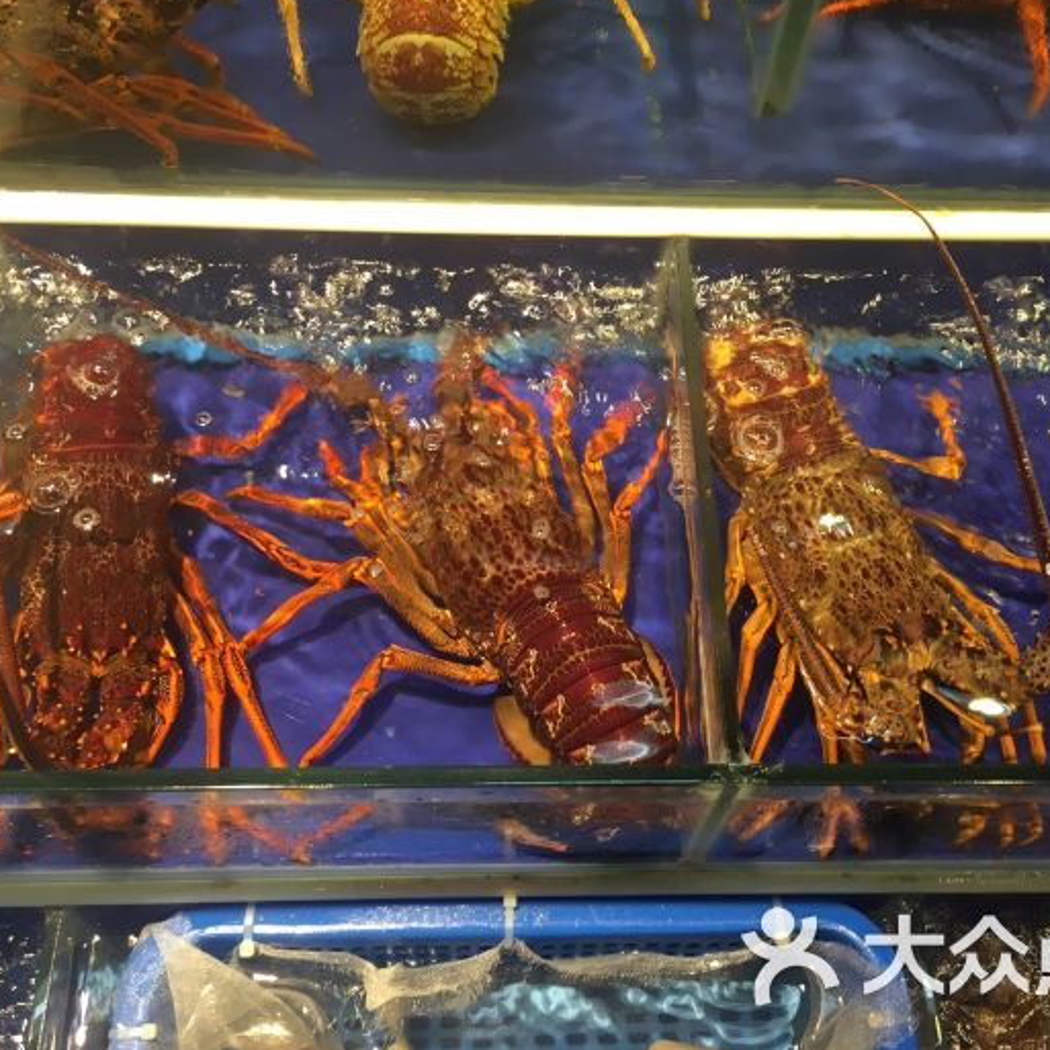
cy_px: 525
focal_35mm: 35
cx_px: 538
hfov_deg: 47.2
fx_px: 1201
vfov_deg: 47.2
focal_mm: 4.15
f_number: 2.2
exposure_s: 1/33
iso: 64
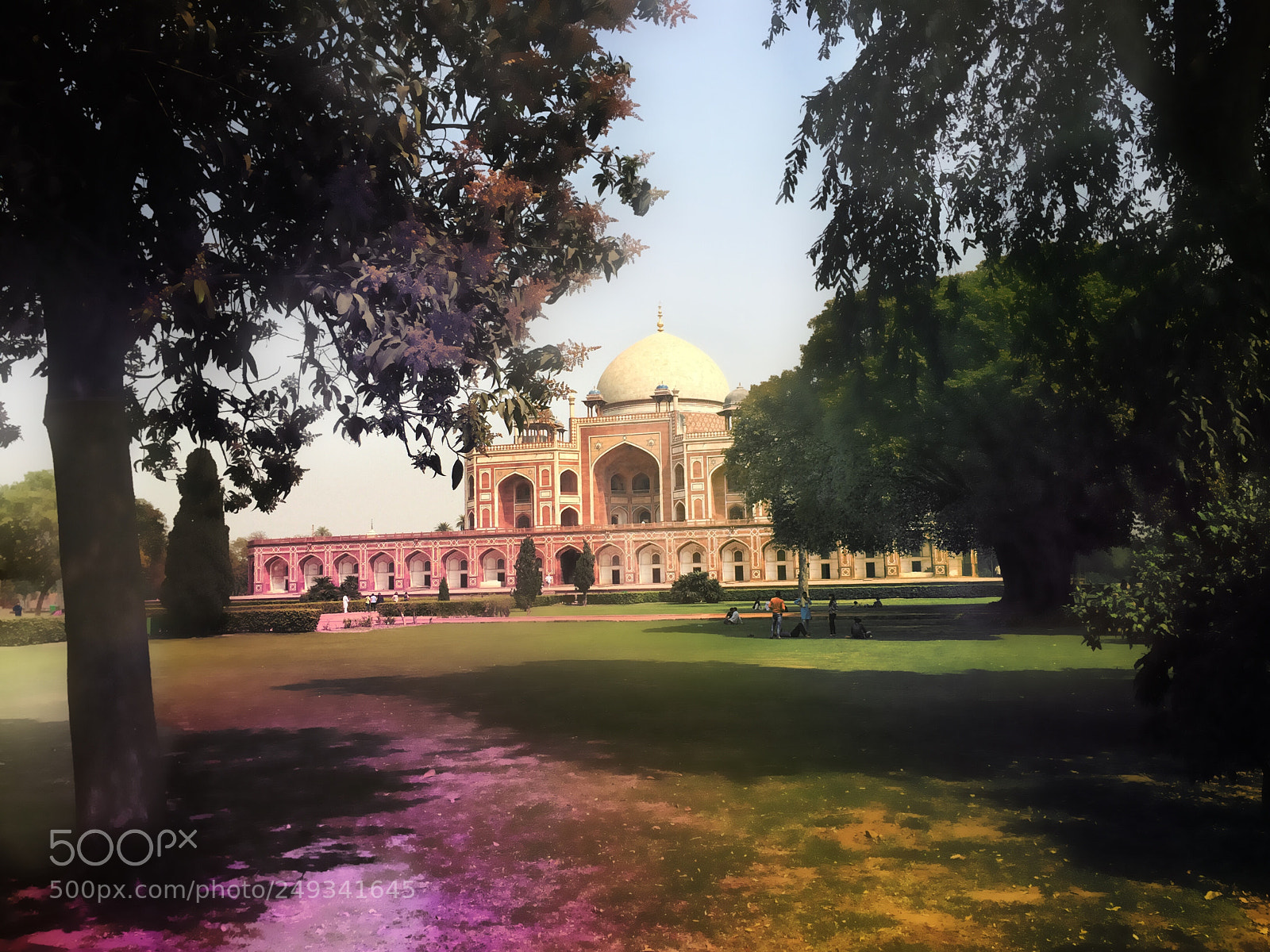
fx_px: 1064
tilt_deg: +5.5
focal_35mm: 29
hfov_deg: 61.7
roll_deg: +0.5
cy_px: 476
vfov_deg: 48.2
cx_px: 635
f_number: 2.2
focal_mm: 4.15
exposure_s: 1/1041
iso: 32
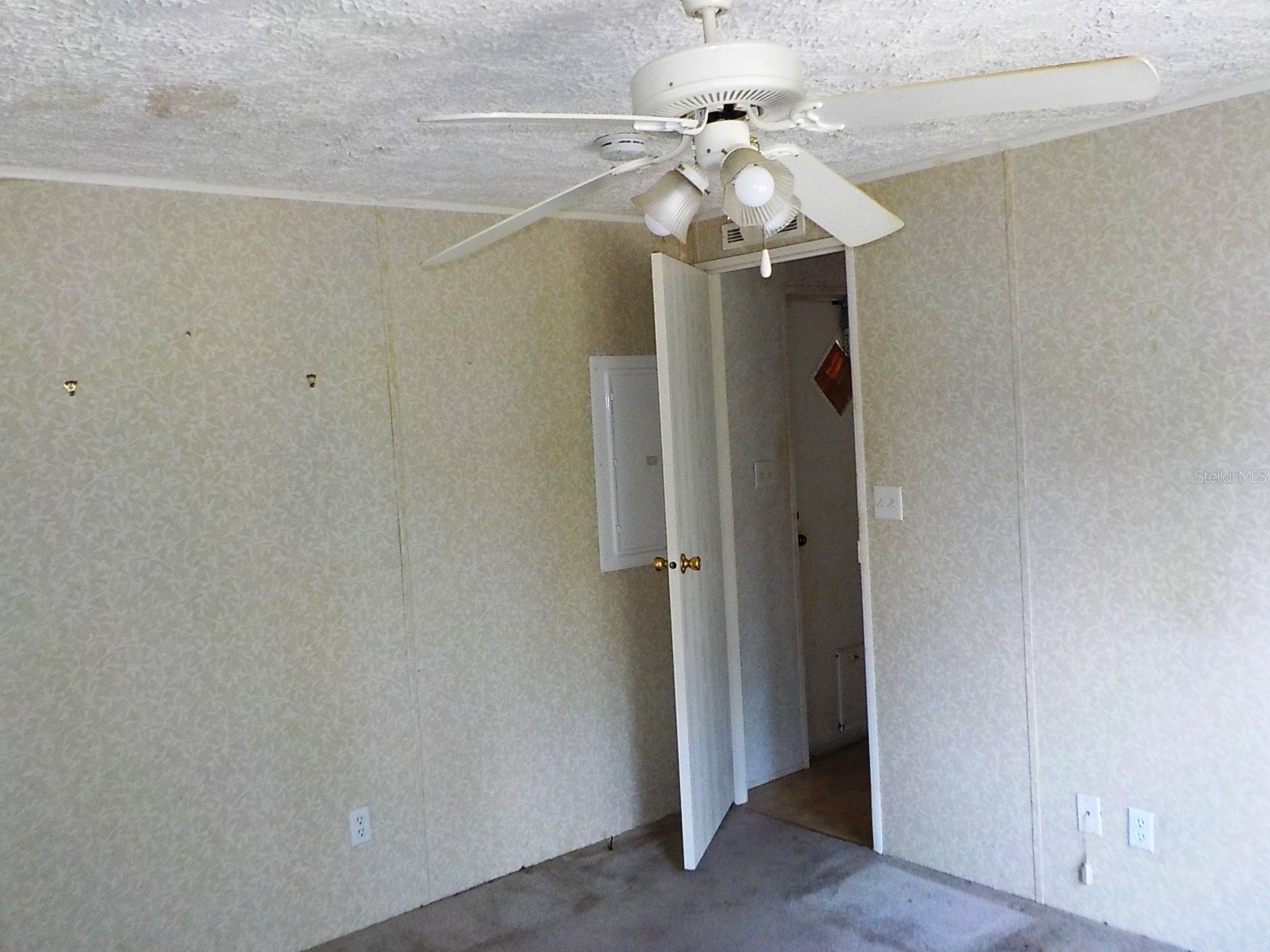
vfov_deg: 46.8
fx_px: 1101
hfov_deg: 60.0
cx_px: 635
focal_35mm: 30
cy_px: 476
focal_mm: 4.1
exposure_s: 1/30
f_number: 3.3
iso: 320
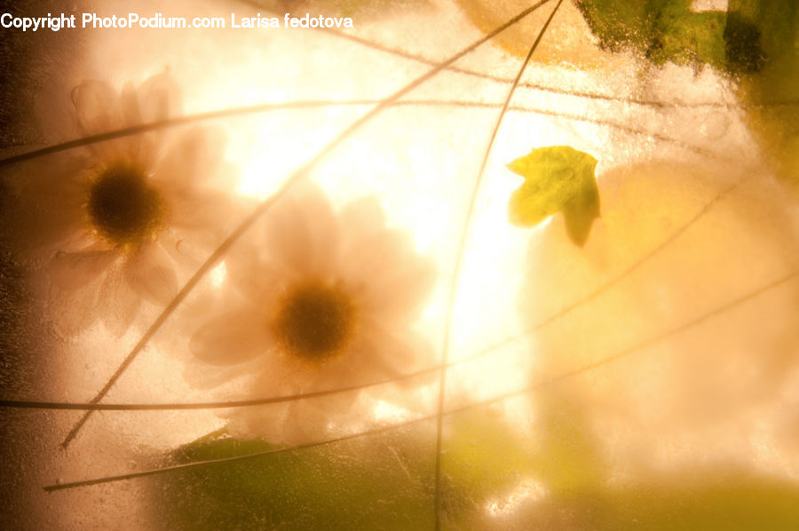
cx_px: 400
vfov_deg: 15.7
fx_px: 1929
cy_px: 266
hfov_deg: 23.4
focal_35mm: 87
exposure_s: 1/25
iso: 200
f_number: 22
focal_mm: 58
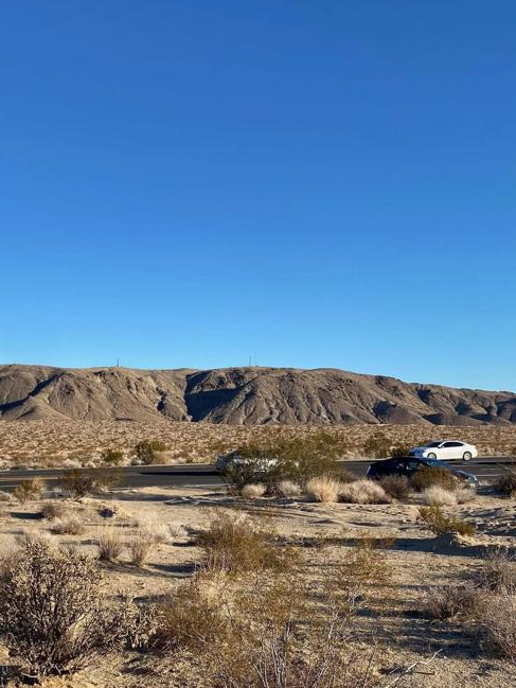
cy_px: 433
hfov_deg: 34.5
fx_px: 815
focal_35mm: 41
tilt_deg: +0.5
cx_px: 140
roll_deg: -0.5
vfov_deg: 45.4
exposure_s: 1/2268
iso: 32
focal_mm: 4.25
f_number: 1.8
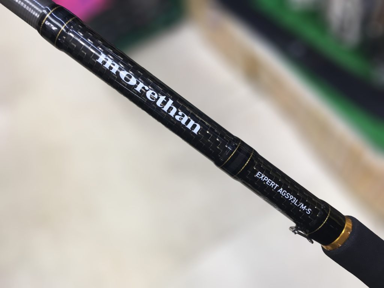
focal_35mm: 29
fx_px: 322
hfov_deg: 61.7
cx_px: 192
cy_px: 144
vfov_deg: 48.2
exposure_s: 1/33
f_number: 2.2
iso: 40
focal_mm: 4.15
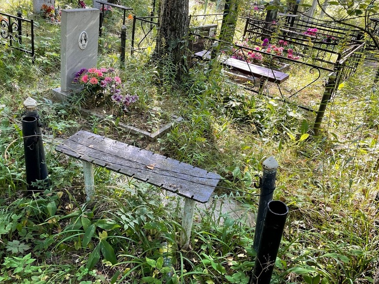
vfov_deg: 45.4
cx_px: 183
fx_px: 339
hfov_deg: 58.3
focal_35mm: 31
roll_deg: -9.4
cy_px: 134
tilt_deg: -24.0
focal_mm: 4.2
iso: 50
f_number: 1.6
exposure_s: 1/121
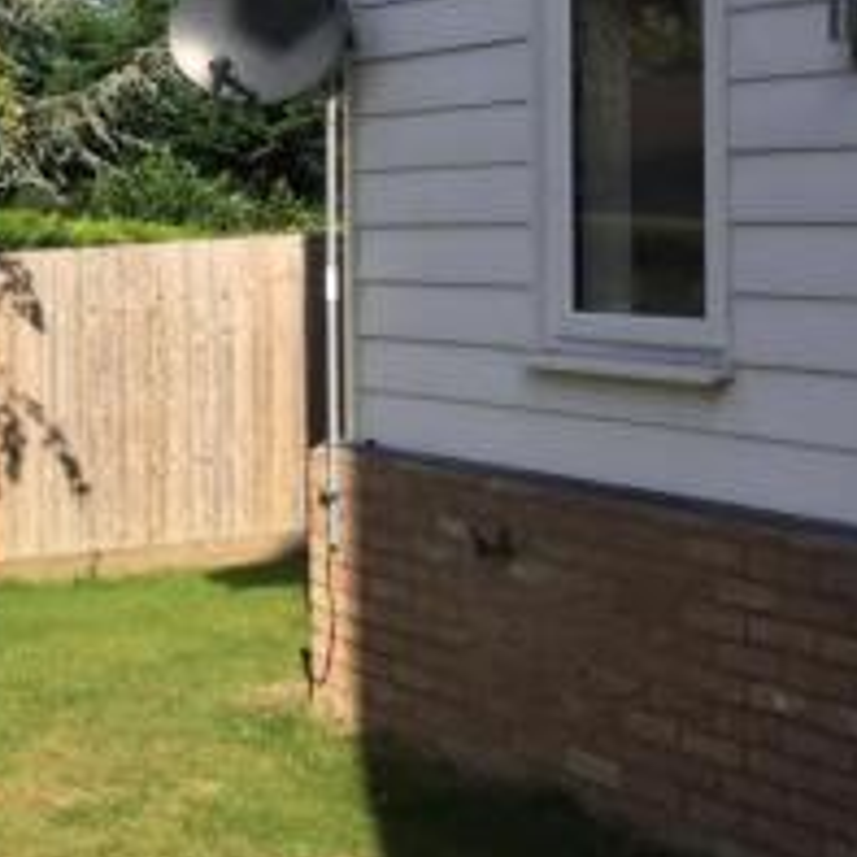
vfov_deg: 22.5
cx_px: -328
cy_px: 172
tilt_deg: +3.5
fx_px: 2129
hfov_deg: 20.3
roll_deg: -2.8
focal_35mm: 76
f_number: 2.2
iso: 32
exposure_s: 1/1582
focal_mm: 4.15
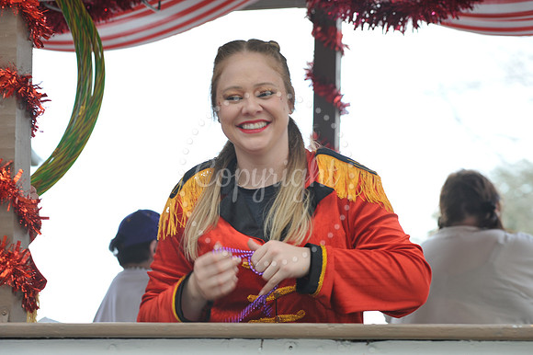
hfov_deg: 18.3
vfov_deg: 12.2
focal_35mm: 112
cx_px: 266
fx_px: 1657
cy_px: 178
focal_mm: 112
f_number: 6.3
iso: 250
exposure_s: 1/80
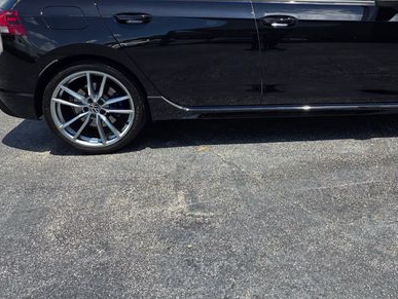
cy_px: 57
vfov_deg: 36.4
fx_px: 437
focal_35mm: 38
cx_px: 284
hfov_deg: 47.6
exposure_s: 1/4145
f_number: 1.7
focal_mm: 6.3
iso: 80
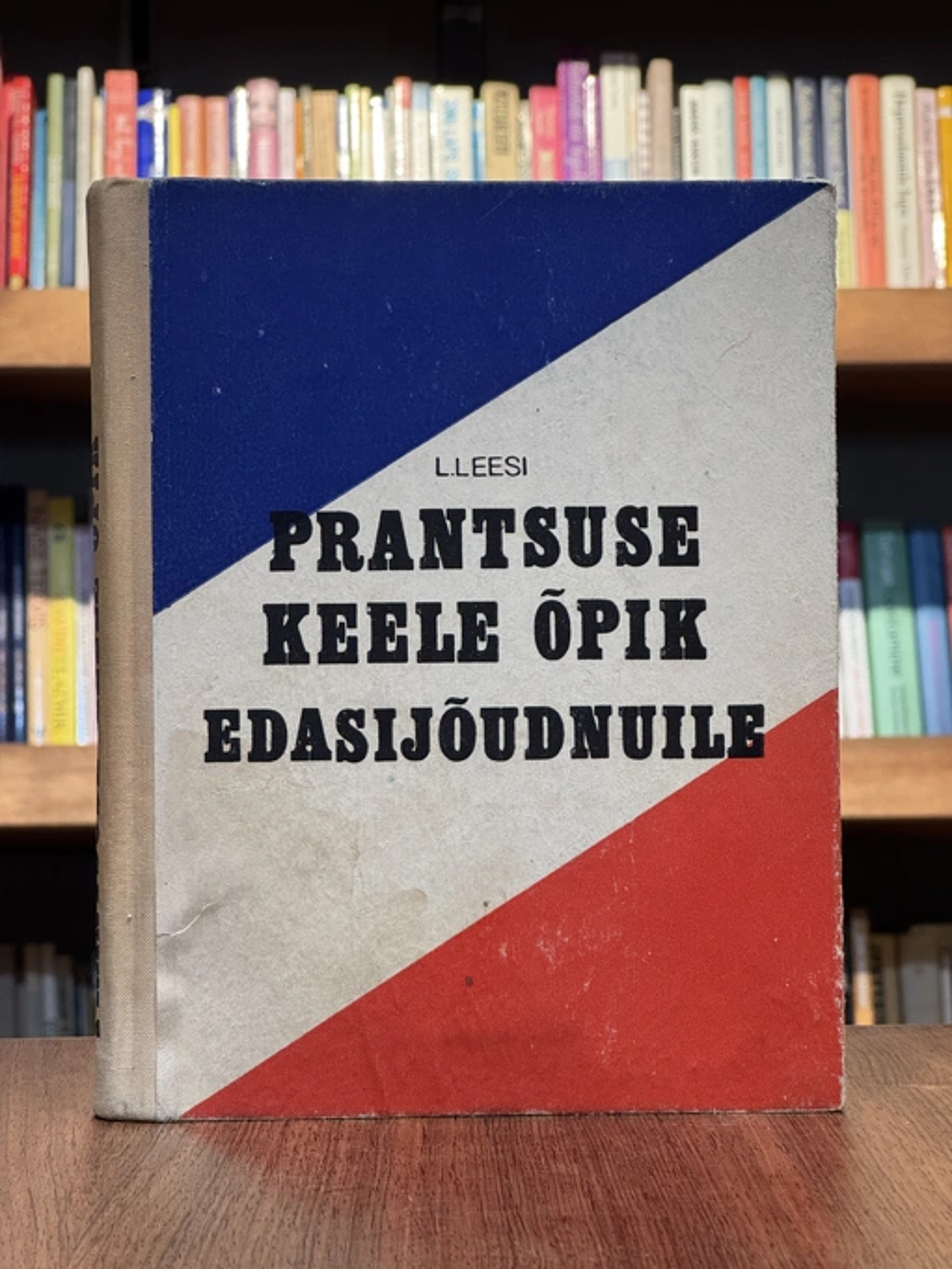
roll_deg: +0.3
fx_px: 2823
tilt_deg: +0.0
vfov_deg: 25.3
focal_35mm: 77
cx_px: 476
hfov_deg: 19.1
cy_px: 634
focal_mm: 9
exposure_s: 1/70
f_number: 2.8
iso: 250
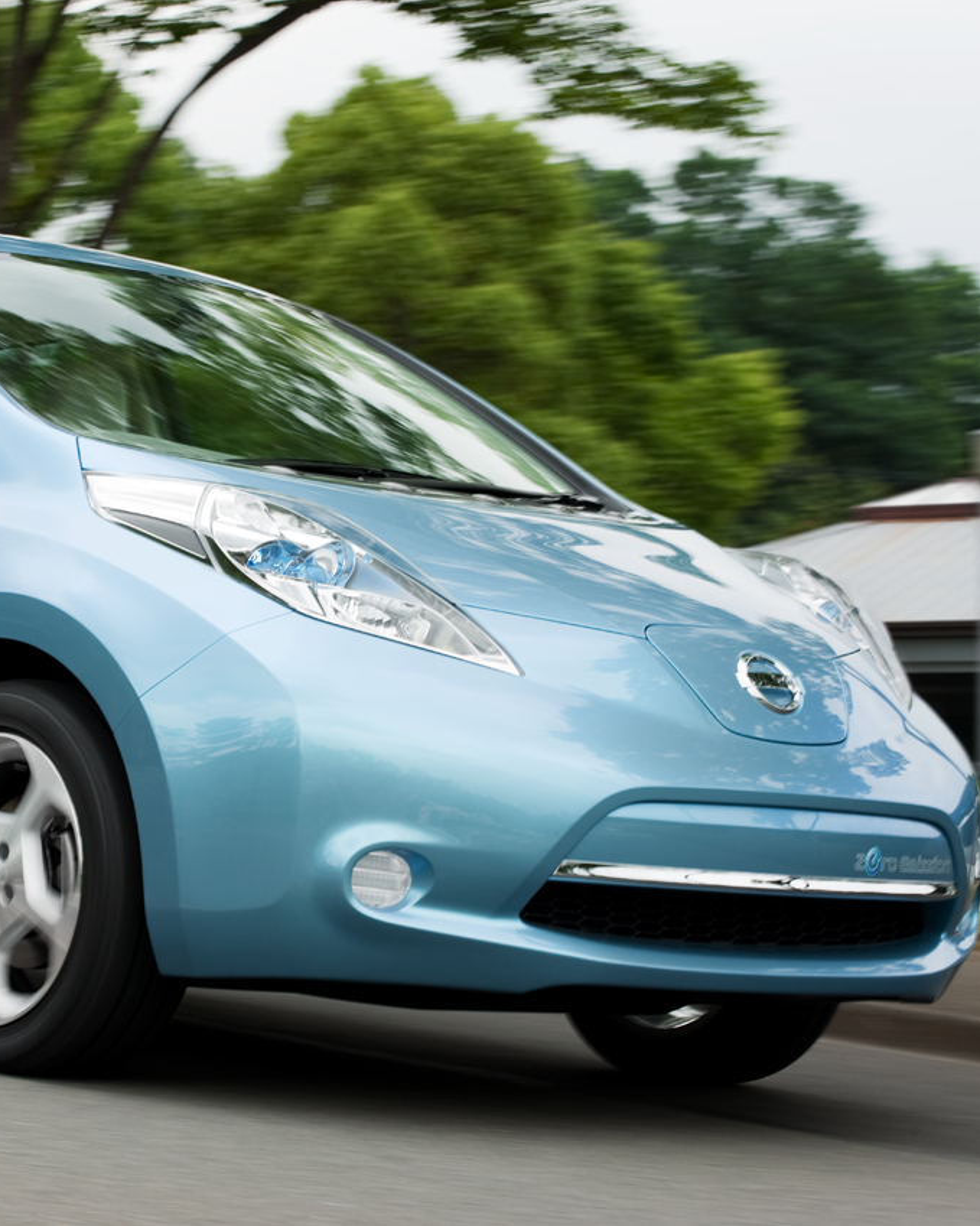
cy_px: 612
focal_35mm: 116
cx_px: 75
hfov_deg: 13.2
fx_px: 4206
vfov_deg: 16.6
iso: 200
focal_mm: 82
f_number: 11
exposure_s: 1/125
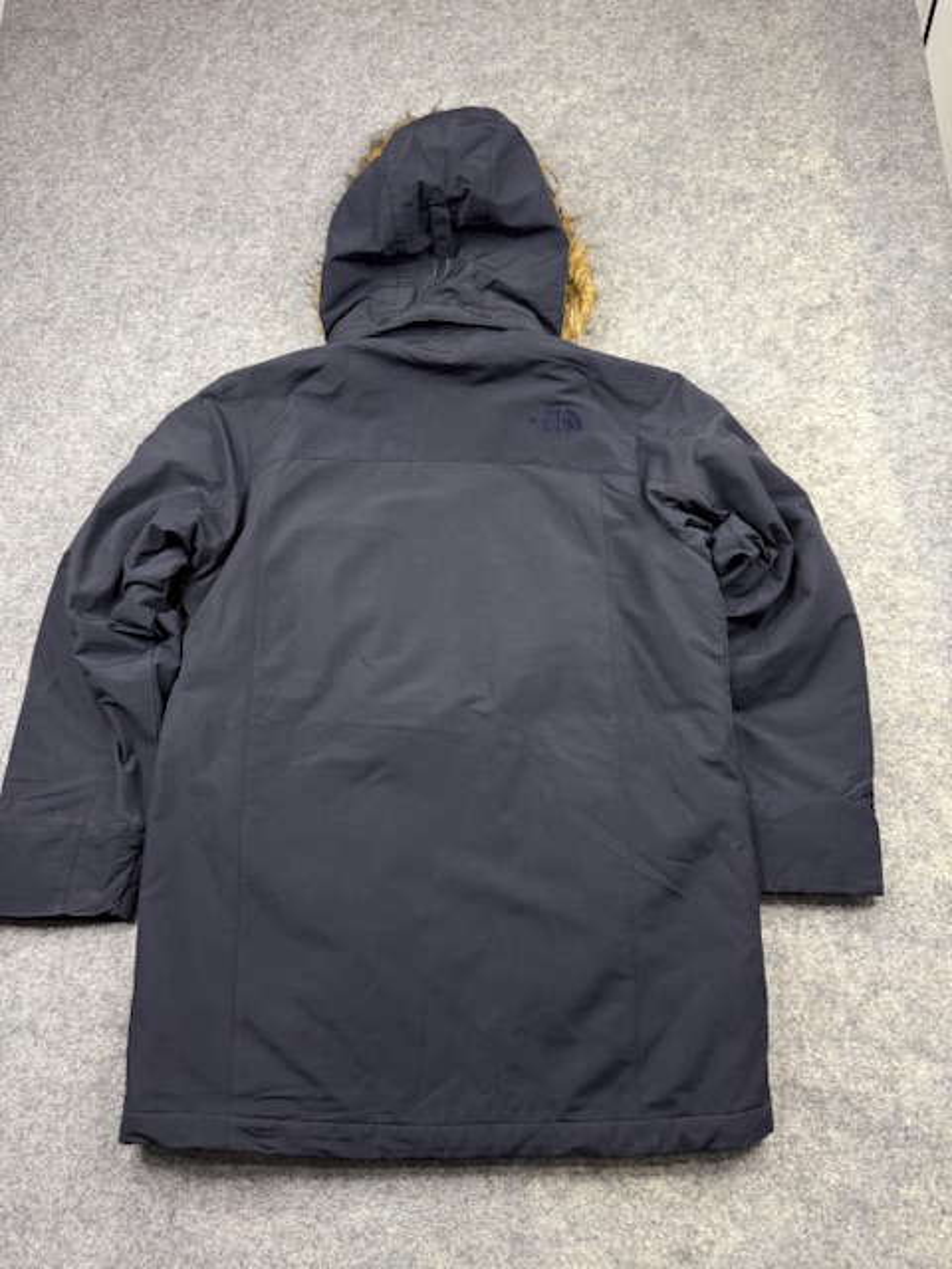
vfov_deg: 71.6
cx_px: 476
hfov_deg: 56.8
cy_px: 634
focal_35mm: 24
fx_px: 880
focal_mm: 6.76
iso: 125
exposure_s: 1/100
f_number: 1.78
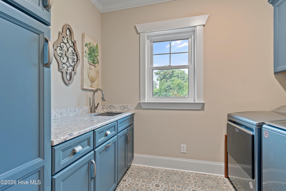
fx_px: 119
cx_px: 143
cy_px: 96
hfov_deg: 100.4
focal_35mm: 15
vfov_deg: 77.3
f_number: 4.5
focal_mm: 10
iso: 100
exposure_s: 1/2.5
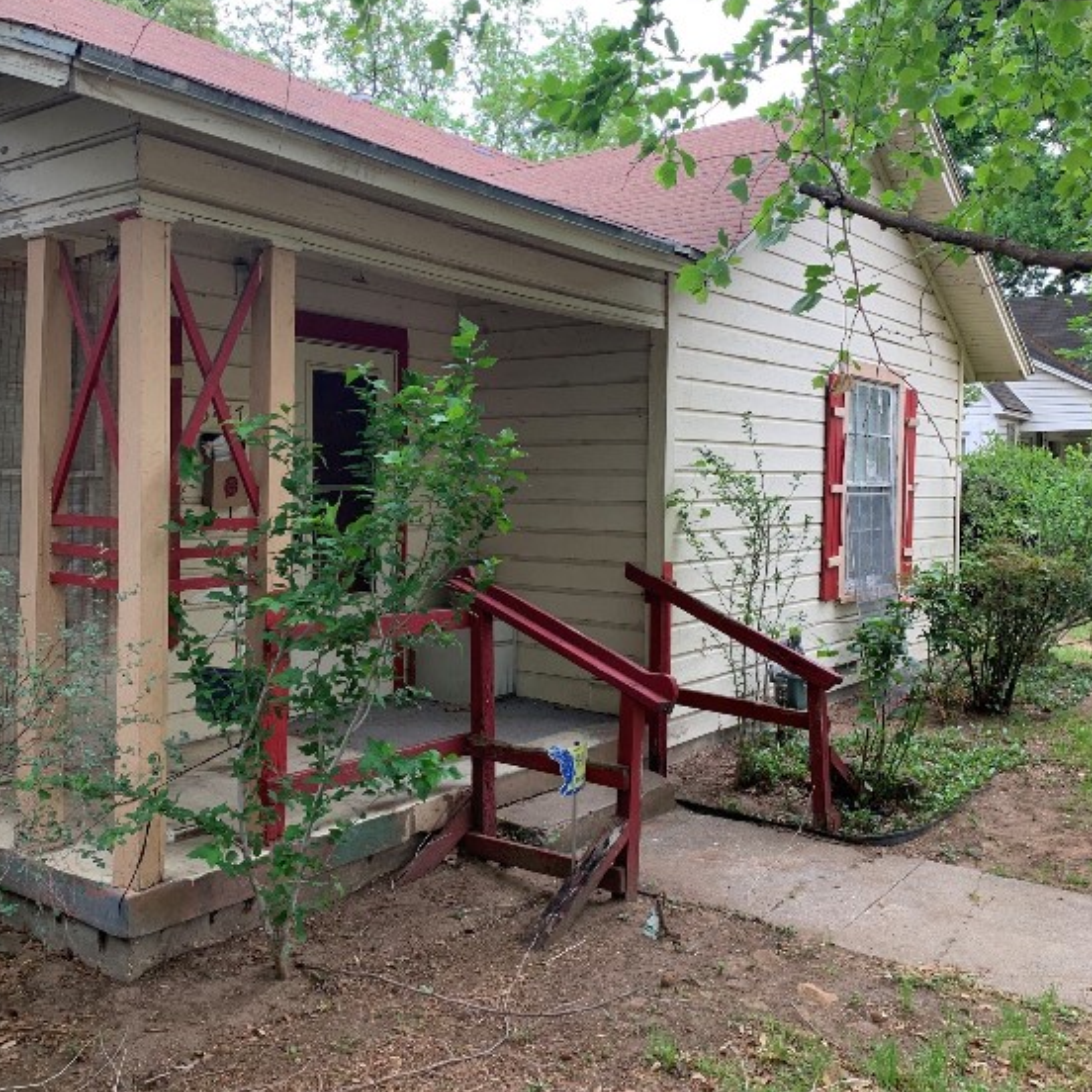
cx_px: 528
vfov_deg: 51.1
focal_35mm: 32
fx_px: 1142
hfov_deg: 51.1
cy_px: 506
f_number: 1.8
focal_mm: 4.25
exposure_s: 1/122
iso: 25
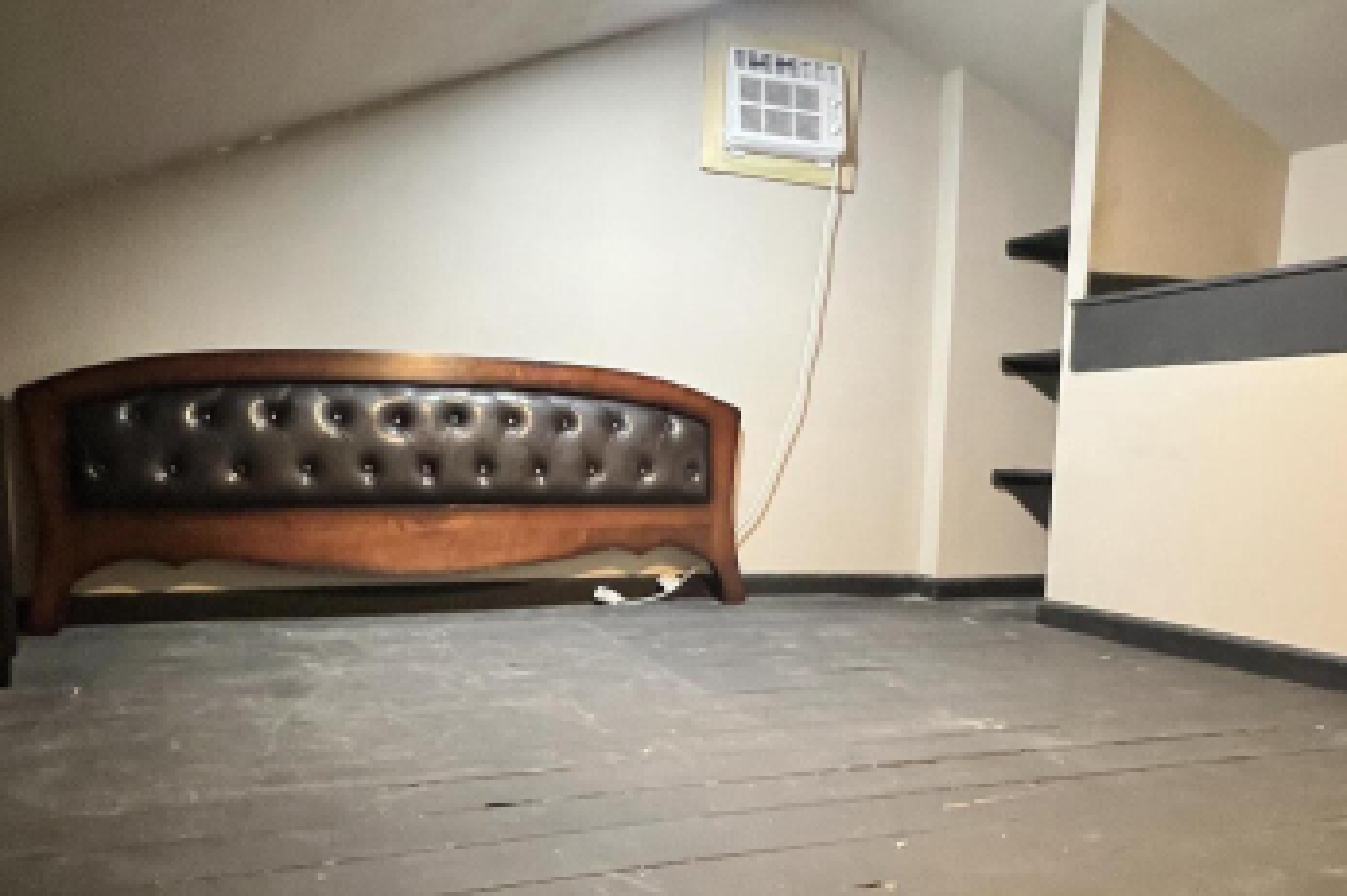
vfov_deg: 48.9
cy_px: 572
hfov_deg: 69.3
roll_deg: -1.2
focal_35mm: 26
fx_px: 972
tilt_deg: -6.0
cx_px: 617
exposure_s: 1/60
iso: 500
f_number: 1.8
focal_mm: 1.57
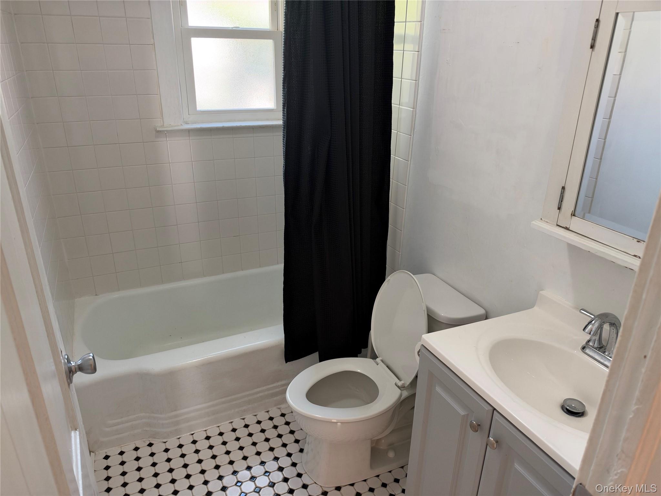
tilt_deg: -22.3
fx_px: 458
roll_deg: -0.2
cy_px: 248
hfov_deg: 71.6
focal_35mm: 24
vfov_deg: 56.8
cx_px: 330
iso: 250
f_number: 1.48
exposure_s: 1/60
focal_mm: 6.93
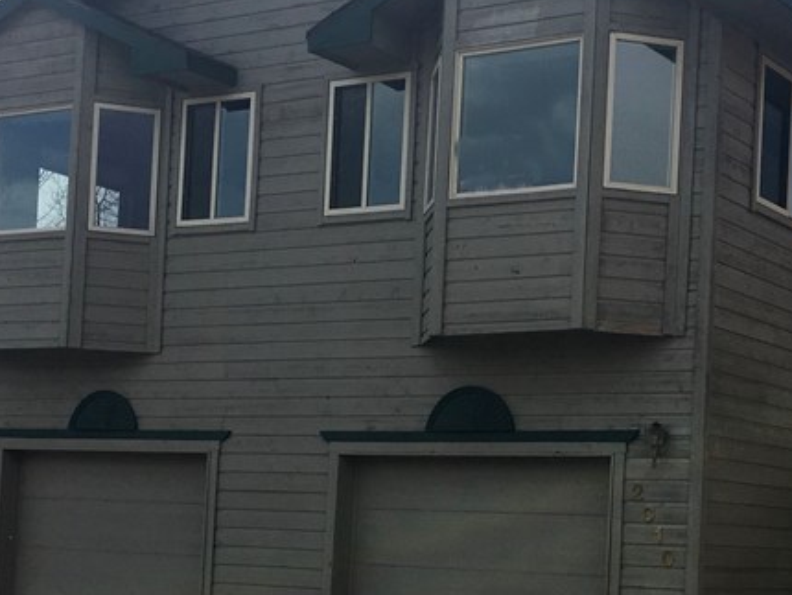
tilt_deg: +2.6
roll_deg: -2.9
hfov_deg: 27.5
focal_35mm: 69
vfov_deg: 21.1
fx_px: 1580
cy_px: 481
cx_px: 641
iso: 25
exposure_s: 1/2849
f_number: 2.2
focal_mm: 4.15
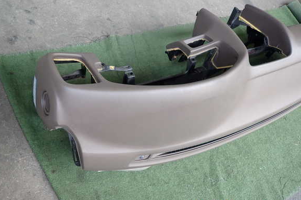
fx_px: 226
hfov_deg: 67.4
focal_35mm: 27
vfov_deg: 47.9
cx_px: 149
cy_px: 96
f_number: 2
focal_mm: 4.5
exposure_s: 1/125
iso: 160
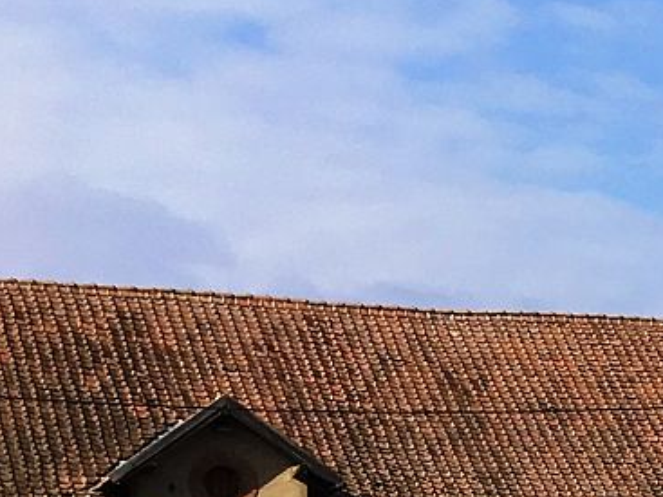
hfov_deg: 10.5
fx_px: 3025
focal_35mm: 158
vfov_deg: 9.2
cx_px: 1680
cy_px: 714
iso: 25
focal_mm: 4.15
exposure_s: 1/1425
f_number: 2.2
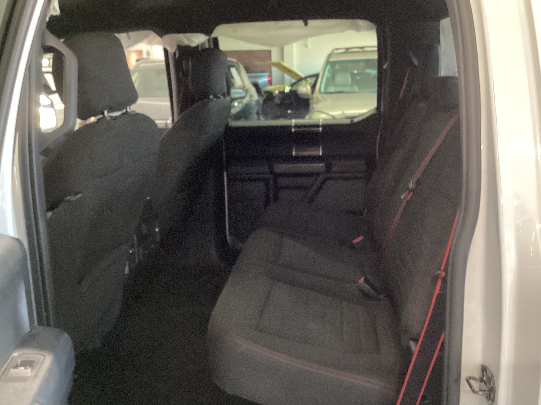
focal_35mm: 35
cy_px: 212
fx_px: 547
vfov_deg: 40.7
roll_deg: +0.8
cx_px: 286
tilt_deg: -17.4
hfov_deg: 52.6
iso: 500
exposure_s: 1/25
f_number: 2.4
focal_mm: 3.3
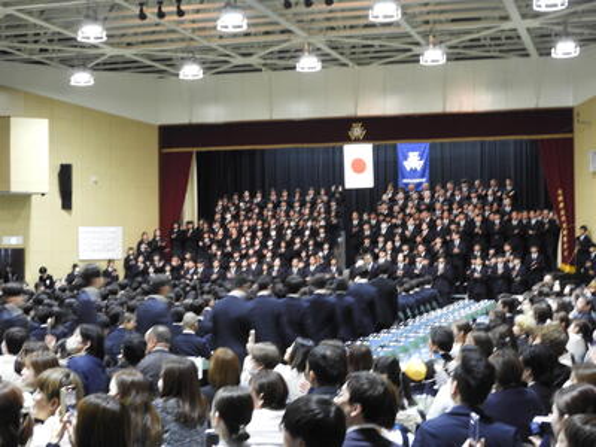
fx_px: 1119
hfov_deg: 29.8
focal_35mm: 65
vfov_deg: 22.6
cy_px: 224
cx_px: 298
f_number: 4.2
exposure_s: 1/10
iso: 400
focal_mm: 11.6
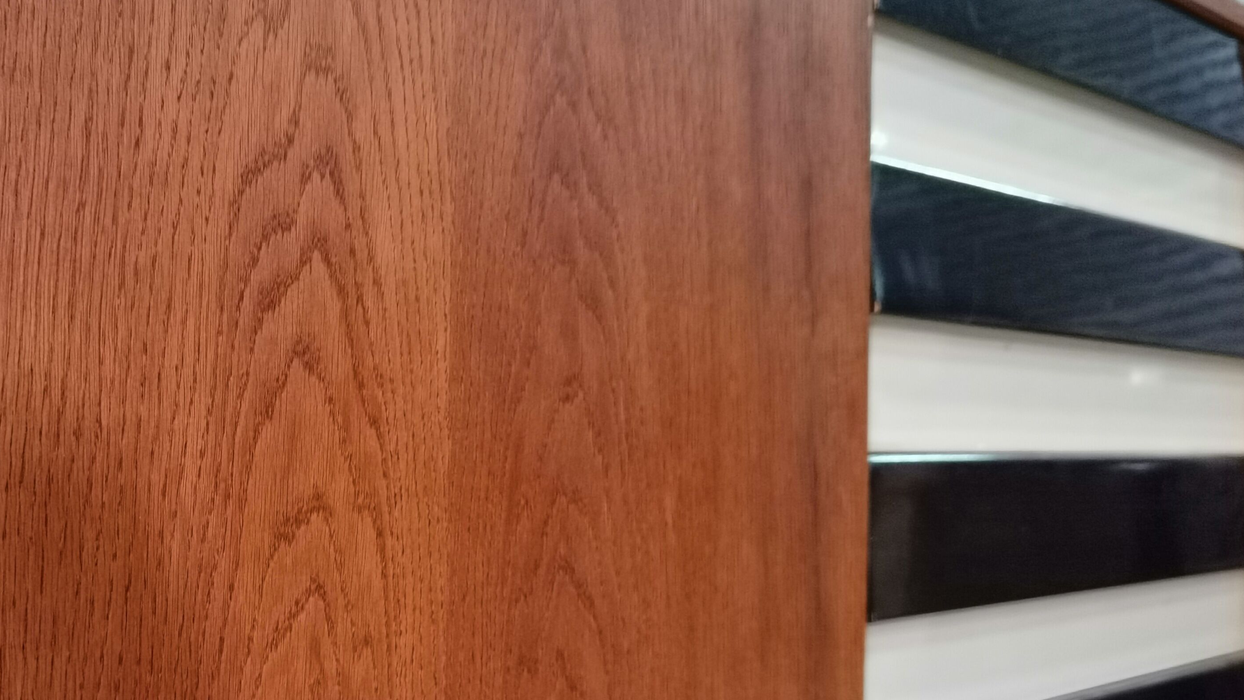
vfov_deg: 25.7
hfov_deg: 43.9
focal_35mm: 46
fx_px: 1517
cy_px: 509
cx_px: 401
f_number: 1.9
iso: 640
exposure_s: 1/20
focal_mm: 6.71
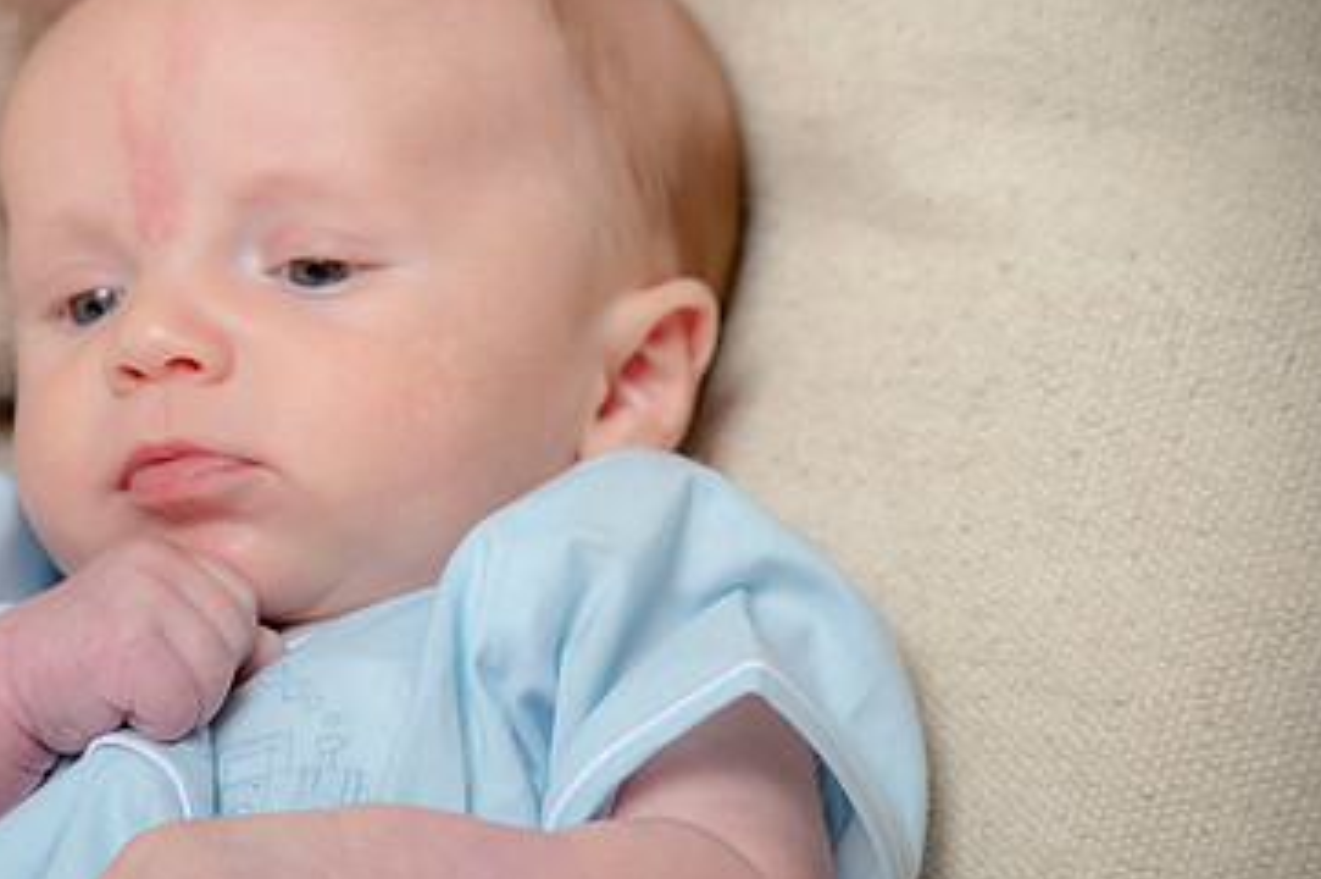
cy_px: 553
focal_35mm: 305
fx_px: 11181
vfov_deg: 4.5
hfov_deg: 6.8
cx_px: 377
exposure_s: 1/200
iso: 250
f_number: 5.6
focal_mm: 190
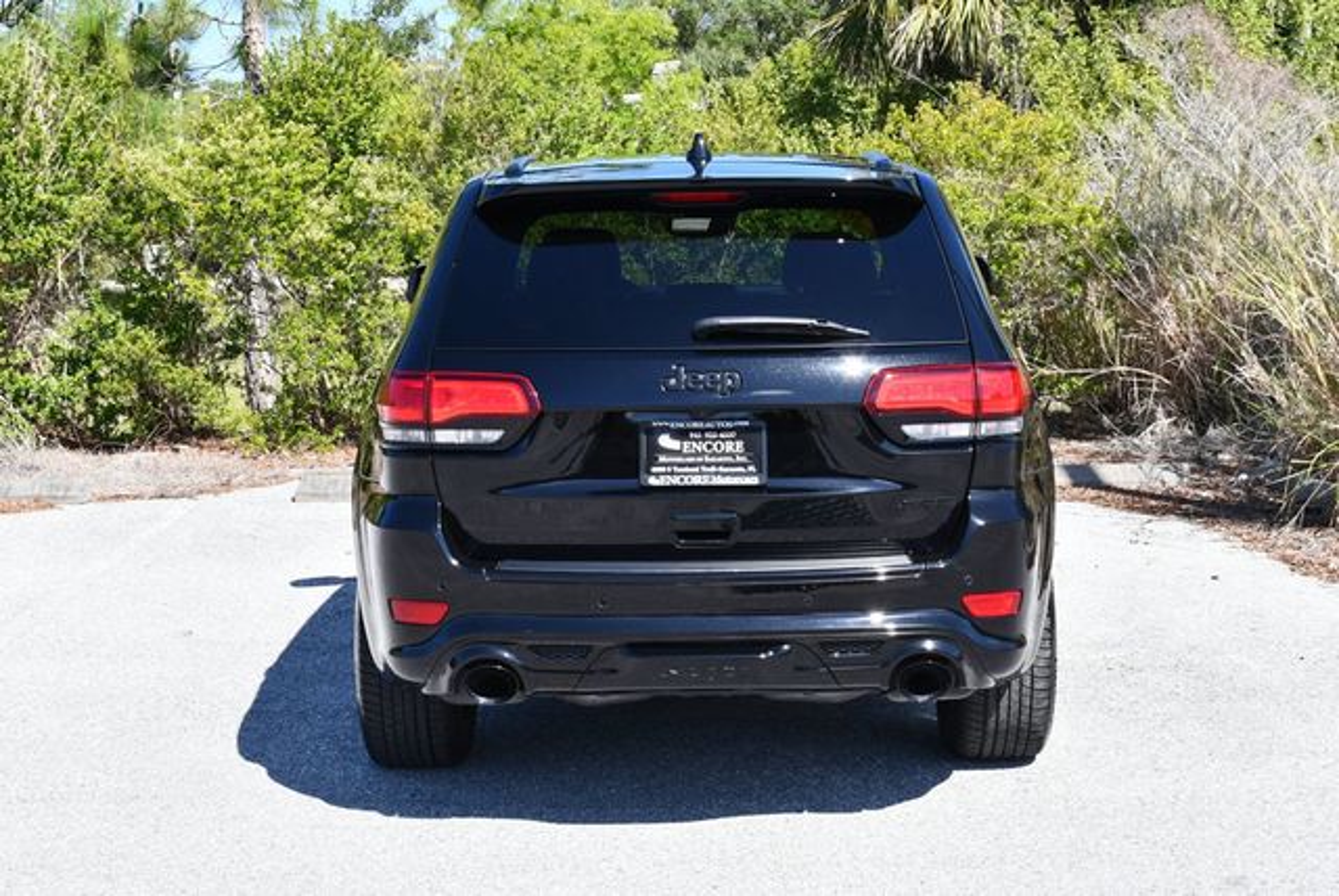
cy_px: 448
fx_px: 2383
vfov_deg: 21.3
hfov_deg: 31.4
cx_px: 670
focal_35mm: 64
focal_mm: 32
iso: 200
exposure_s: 1/250
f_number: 8
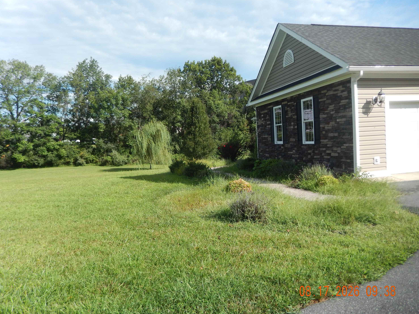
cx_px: 215
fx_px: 315
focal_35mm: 26
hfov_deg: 67.3
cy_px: 162
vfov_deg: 53.0
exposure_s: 1/800
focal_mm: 4.5
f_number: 3.4
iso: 125
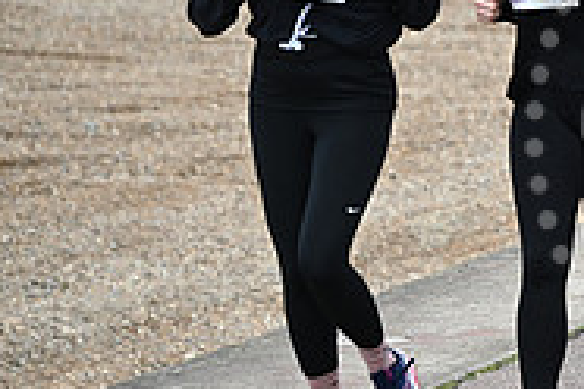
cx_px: 826
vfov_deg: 4.4
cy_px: 127
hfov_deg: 6.5
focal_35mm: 312
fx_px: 5061
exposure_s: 1/800
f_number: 4
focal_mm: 100
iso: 500
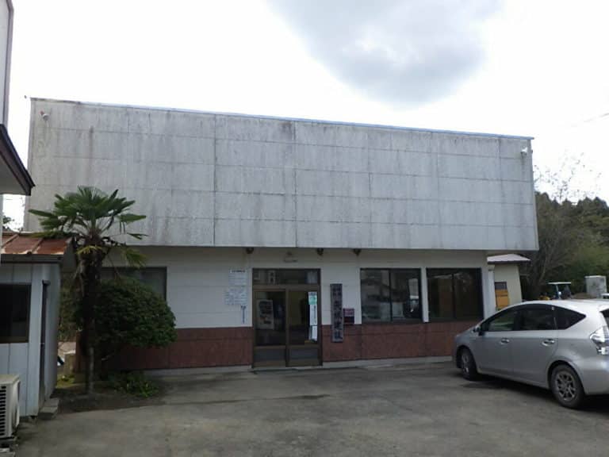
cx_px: 304
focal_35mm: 28
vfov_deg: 49.7
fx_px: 493
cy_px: 228
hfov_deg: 63.4
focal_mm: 5
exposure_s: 1/400
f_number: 4.2
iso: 125
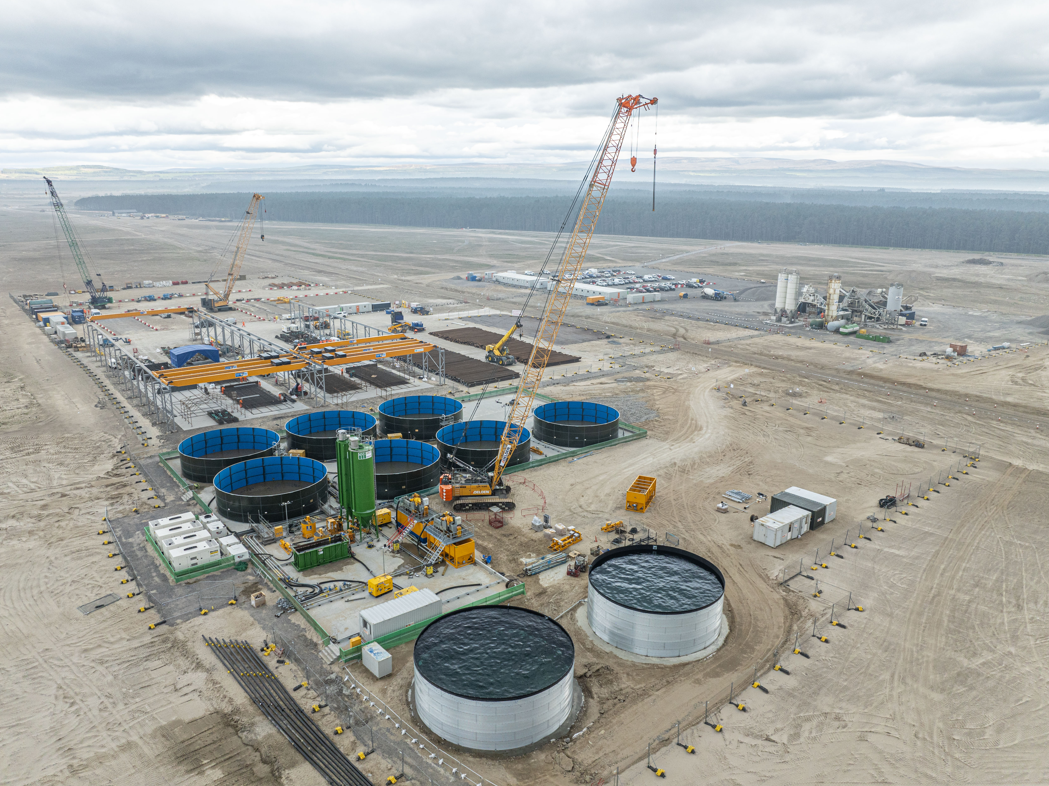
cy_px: 409
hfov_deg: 69.4
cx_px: 509
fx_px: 757
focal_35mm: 25
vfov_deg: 54.8
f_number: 2.8
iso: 100
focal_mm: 12.29
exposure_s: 1/120
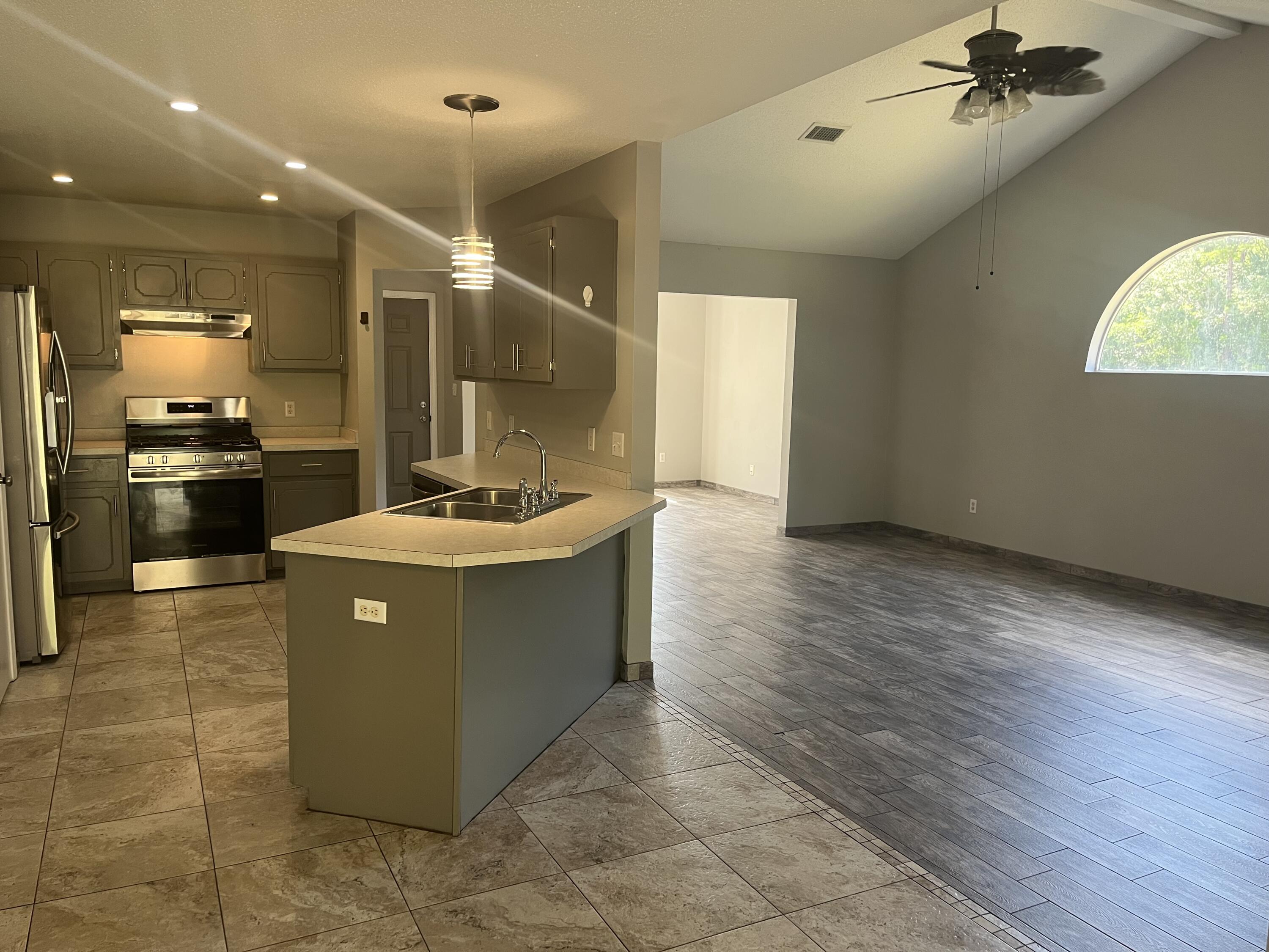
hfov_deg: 67.3
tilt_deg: -7.5
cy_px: 476
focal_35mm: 26
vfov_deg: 53.1
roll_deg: -0.8
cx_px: 634
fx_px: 953
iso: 80
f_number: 1.6
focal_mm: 5.1
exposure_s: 1/60
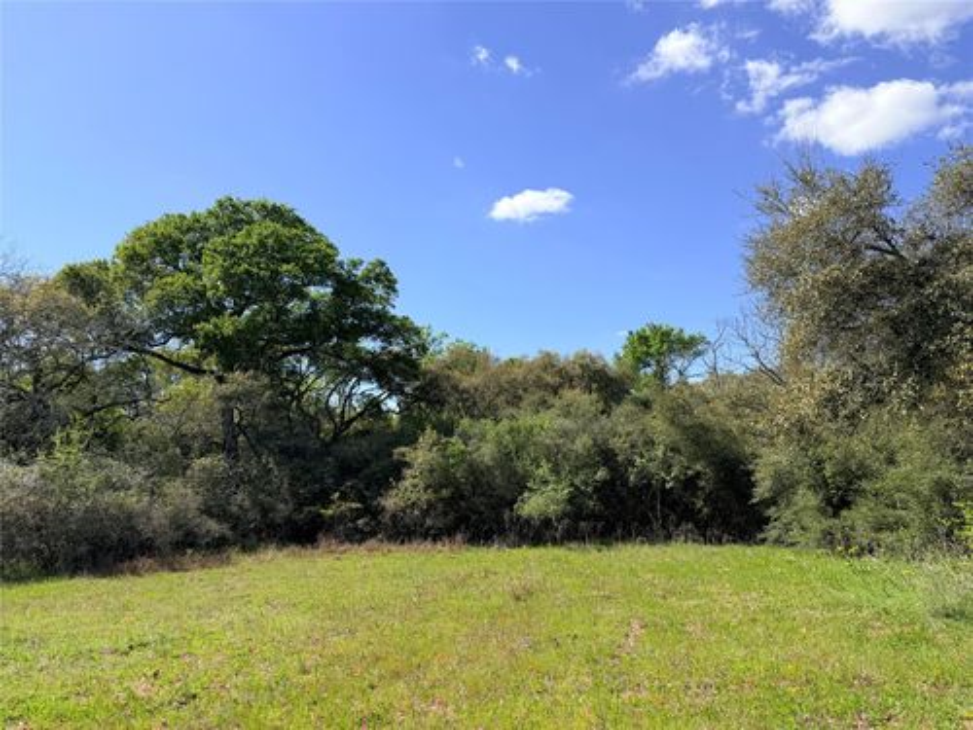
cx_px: 486
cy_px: 365
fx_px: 675
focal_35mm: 24
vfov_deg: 56.8
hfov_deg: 71.6
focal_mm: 6.76
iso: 80
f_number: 1.78
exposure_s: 1/4673
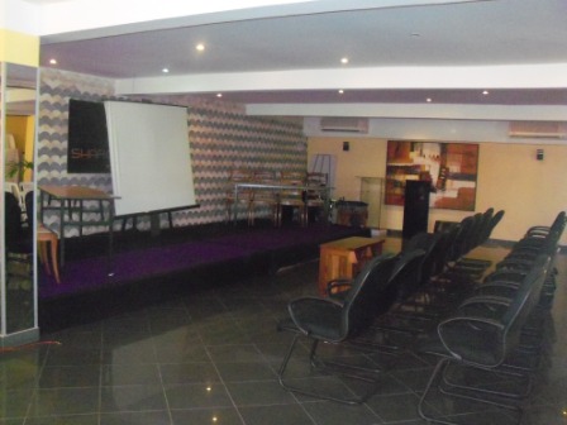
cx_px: 284
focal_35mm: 35
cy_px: 212
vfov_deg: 40.7
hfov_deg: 52.6
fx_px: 573
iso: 800
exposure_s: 1/60
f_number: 3
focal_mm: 6.3
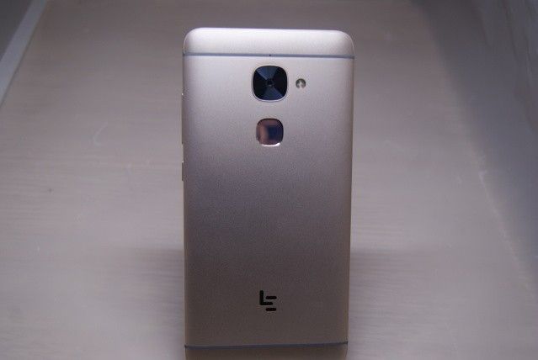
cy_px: 180
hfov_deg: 46.3
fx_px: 629
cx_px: 269
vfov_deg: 32.0
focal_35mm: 42
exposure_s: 1/50
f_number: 5
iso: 100
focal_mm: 28
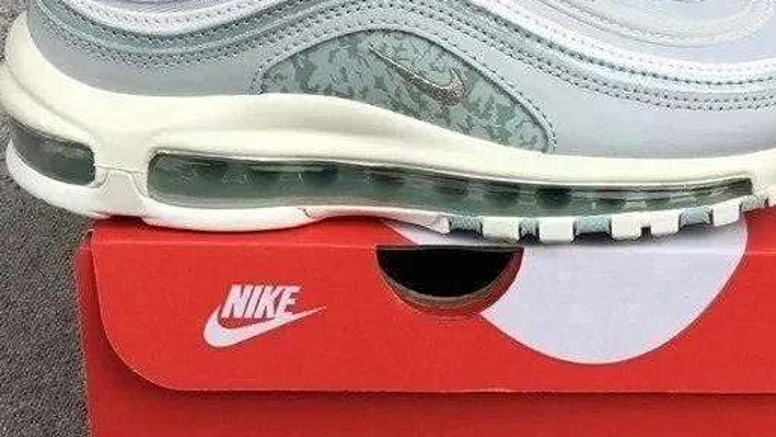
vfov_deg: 20.4
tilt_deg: -19.7
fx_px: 1214
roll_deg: -0.9
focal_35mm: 59
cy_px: 162
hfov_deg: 35.4
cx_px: 440
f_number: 2.4
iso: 25
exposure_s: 1/125
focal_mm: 3.3
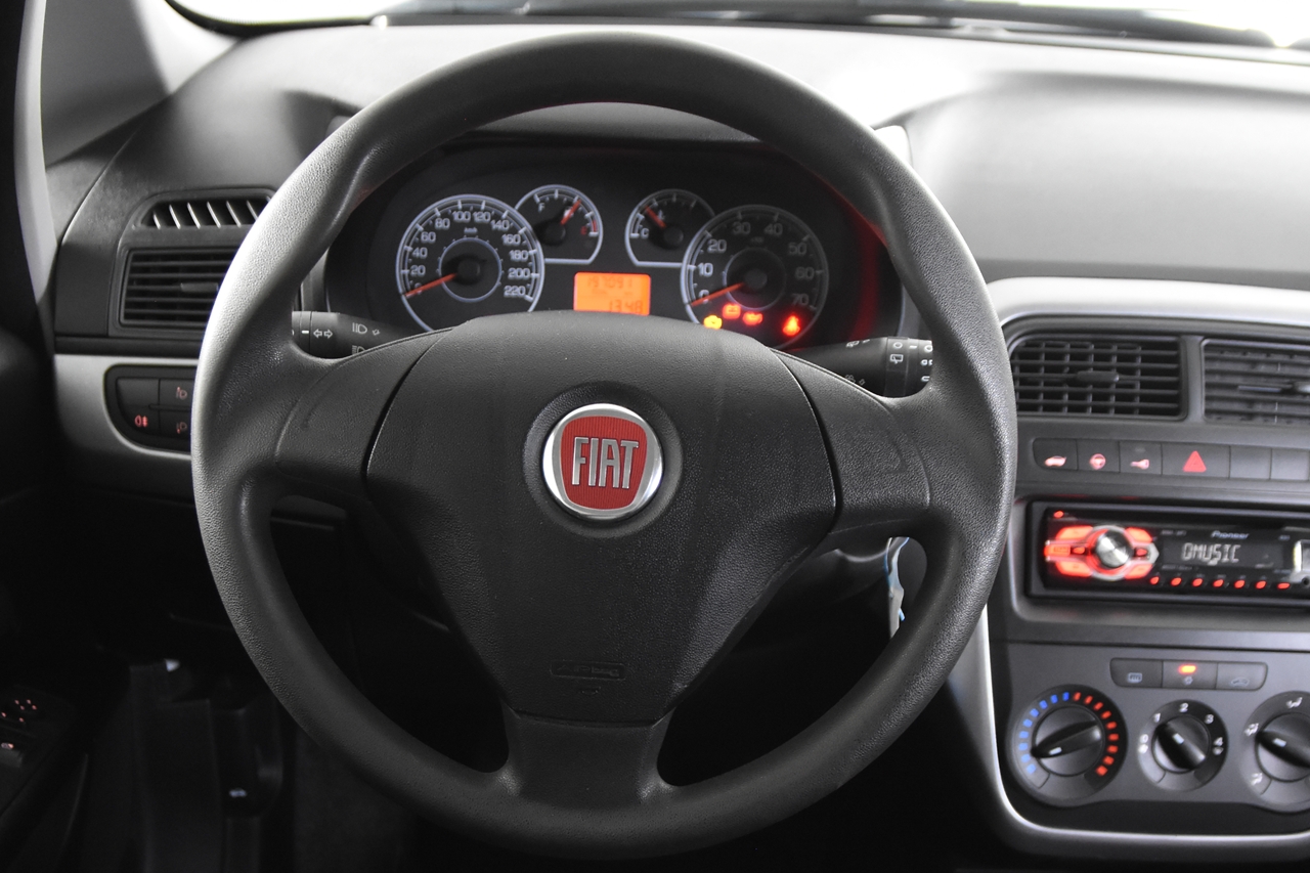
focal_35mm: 45
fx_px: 1637
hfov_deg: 43.6
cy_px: 627
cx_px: 598
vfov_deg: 29.5
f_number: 2.8
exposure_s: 1/30
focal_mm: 20
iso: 2200
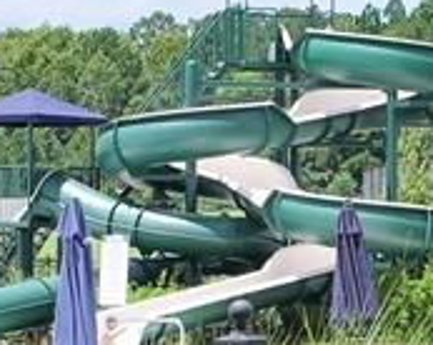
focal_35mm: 206
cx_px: 522
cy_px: 112
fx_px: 2637
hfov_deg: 9.3
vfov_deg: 7.5
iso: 320
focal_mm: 35
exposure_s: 1/320
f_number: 10
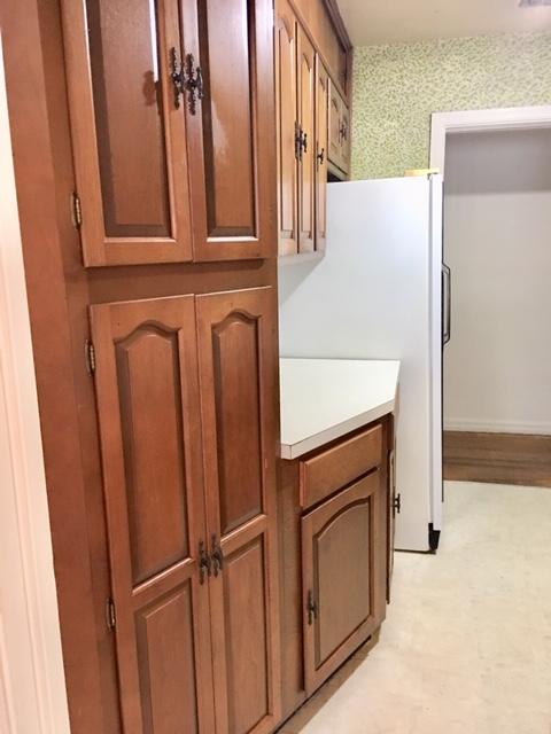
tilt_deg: -8.4
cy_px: 367
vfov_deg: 61.7
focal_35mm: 29
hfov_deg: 48.2
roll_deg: +1.4
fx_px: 615
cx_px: 276
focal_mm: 4.15
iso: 125
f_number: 2.2
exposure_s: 1/15
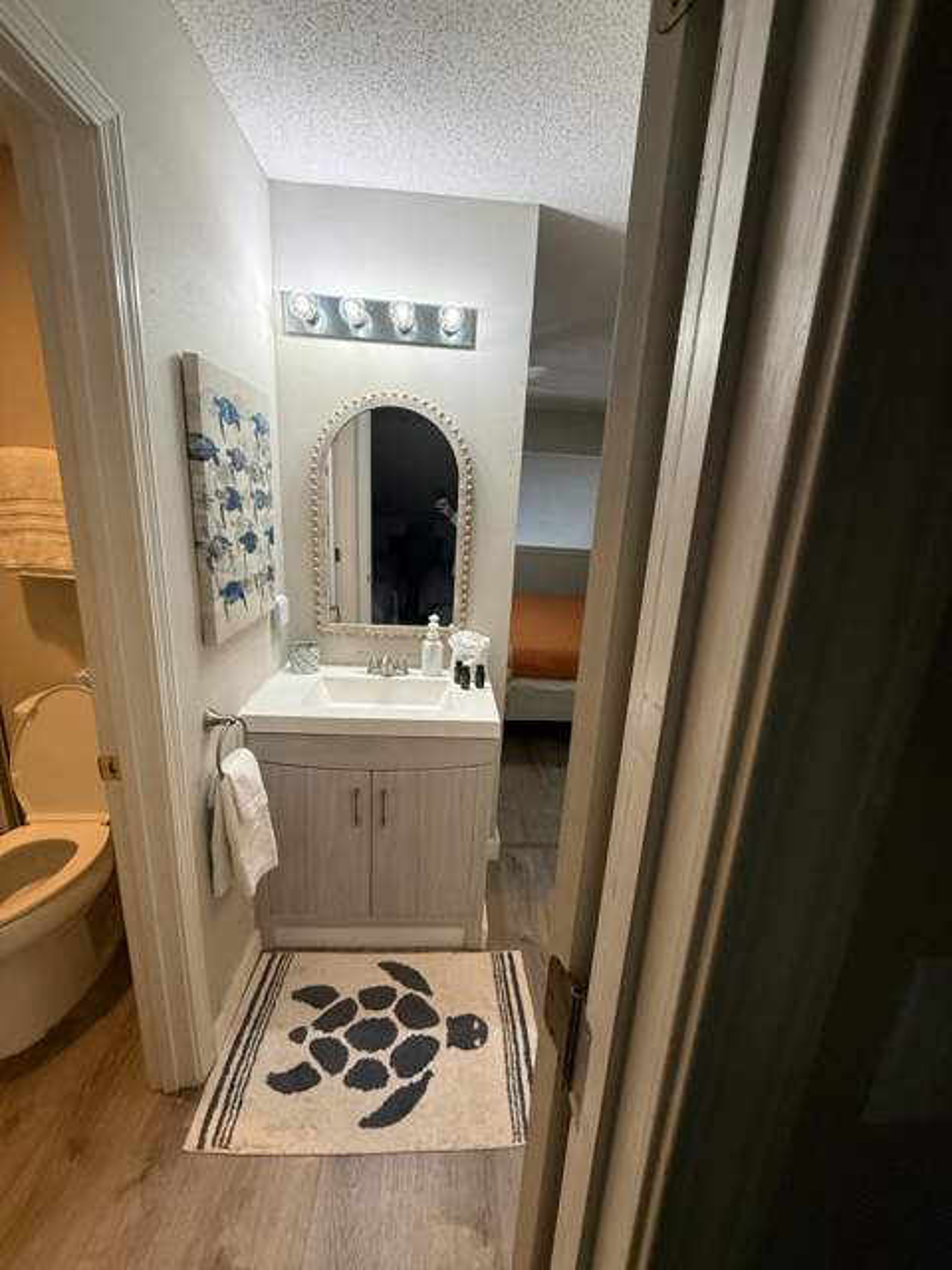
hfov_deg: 85.7
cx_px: 476
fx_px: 513
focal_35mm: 14
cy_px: 635
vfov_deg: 102.1
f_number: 2.2
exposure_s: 1/120
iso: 320
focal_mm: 2.22
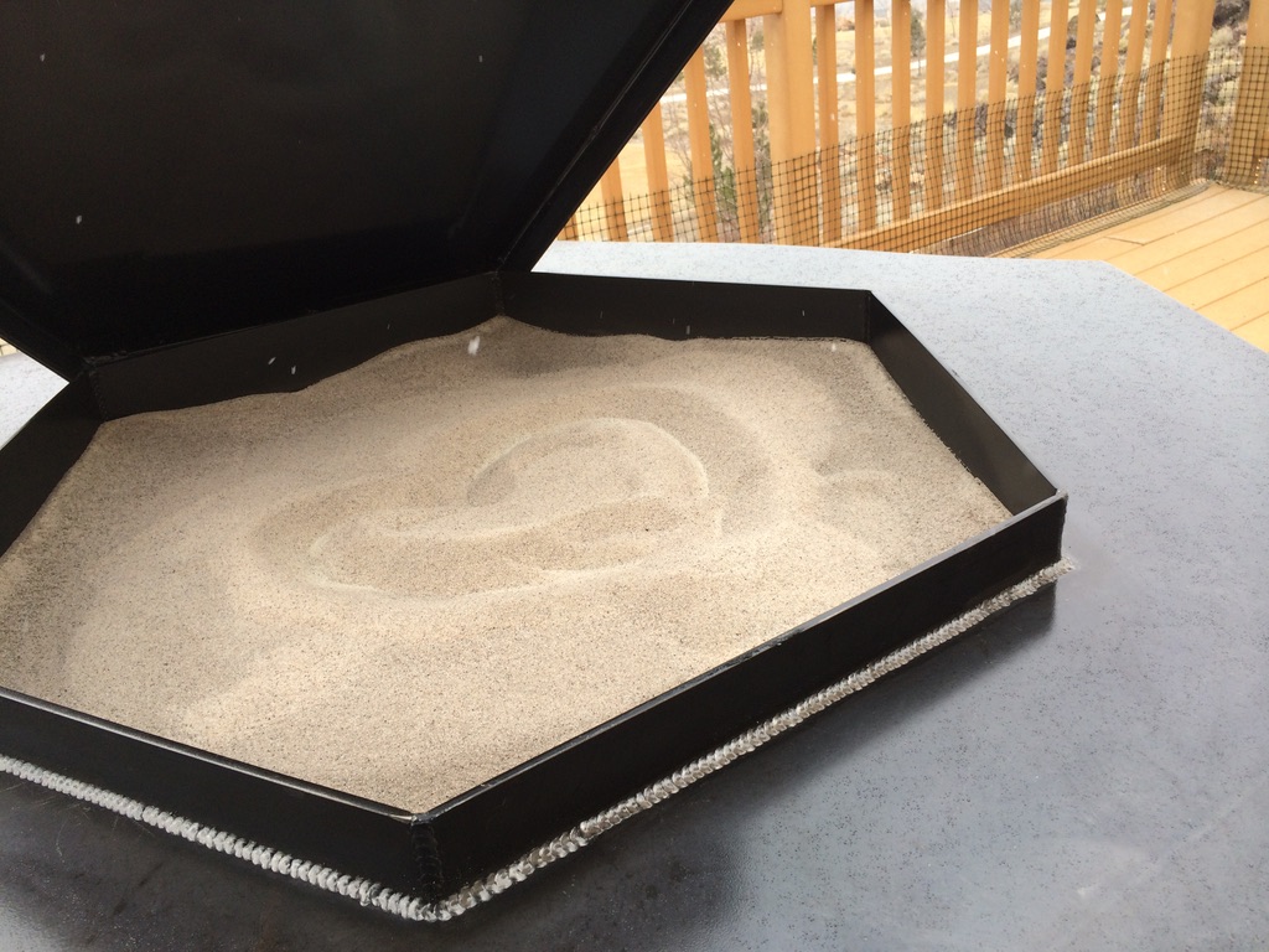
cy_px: 476
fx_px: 1100
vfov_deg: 46.8
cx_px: 634
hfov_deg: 60.0
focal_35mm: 30
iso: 32
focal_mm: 4.12
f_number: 2.2
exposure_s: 1/306
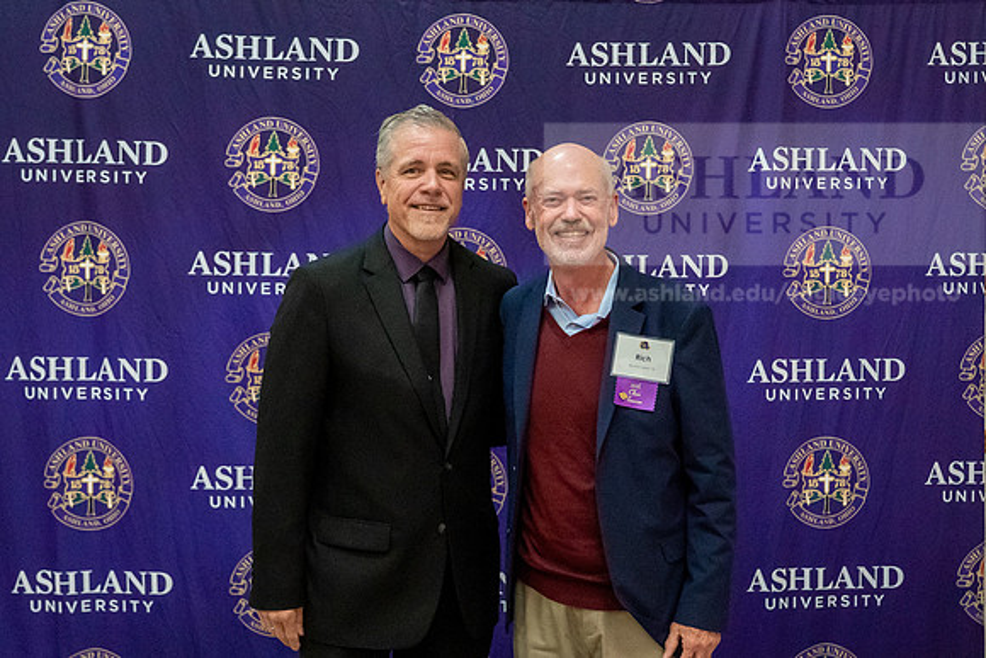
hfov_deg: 41.2
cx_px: 511
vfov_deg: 28.2
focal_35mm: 48
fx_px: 1311
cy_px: 352
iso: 5000
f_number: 2.8
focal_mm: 30
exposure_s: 1/400
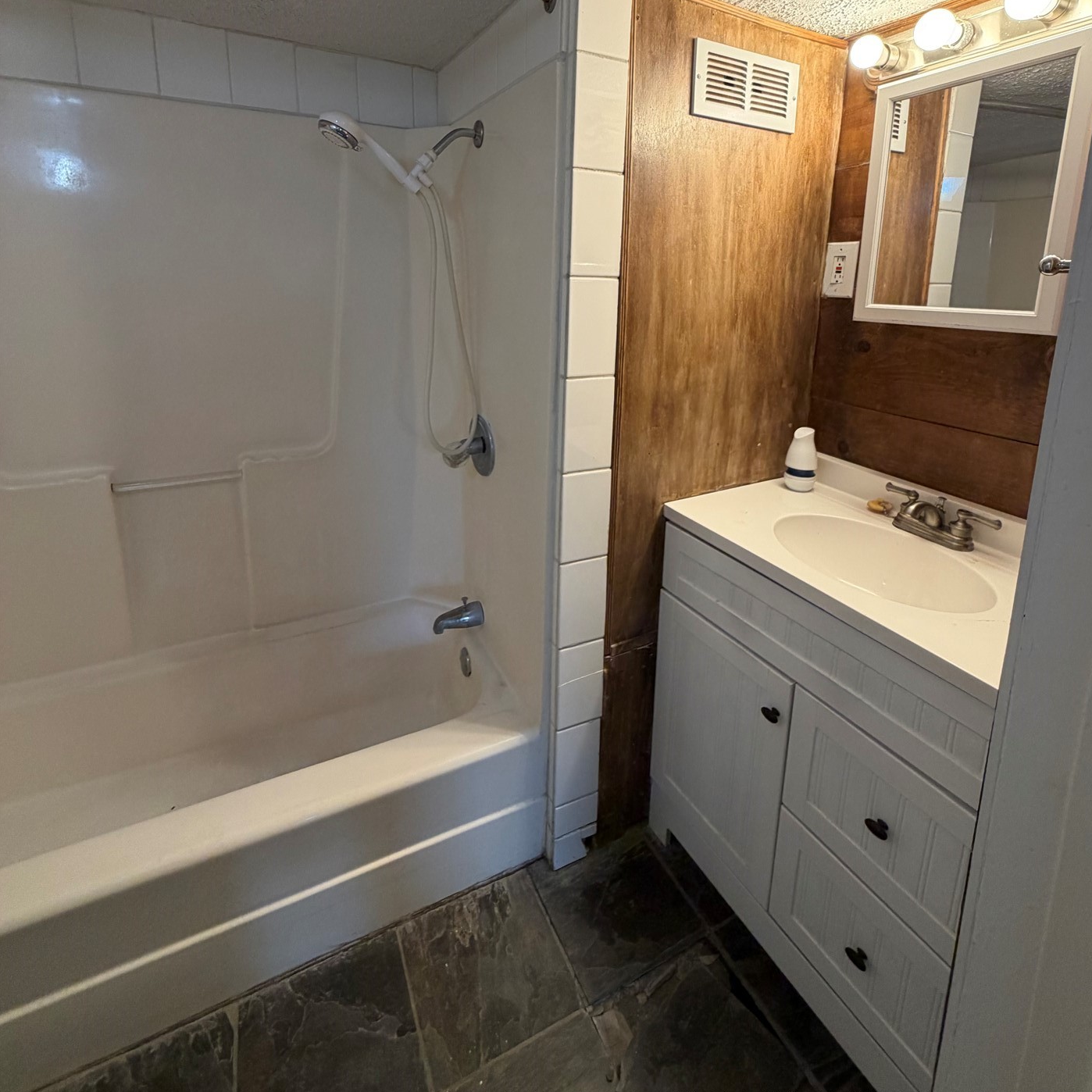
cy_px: 395
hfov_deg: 83.9
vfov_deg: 82.0
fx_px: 607
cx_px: 561
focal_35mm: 17
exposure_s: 1/120
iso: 200
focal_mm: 2.22
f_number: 2.2
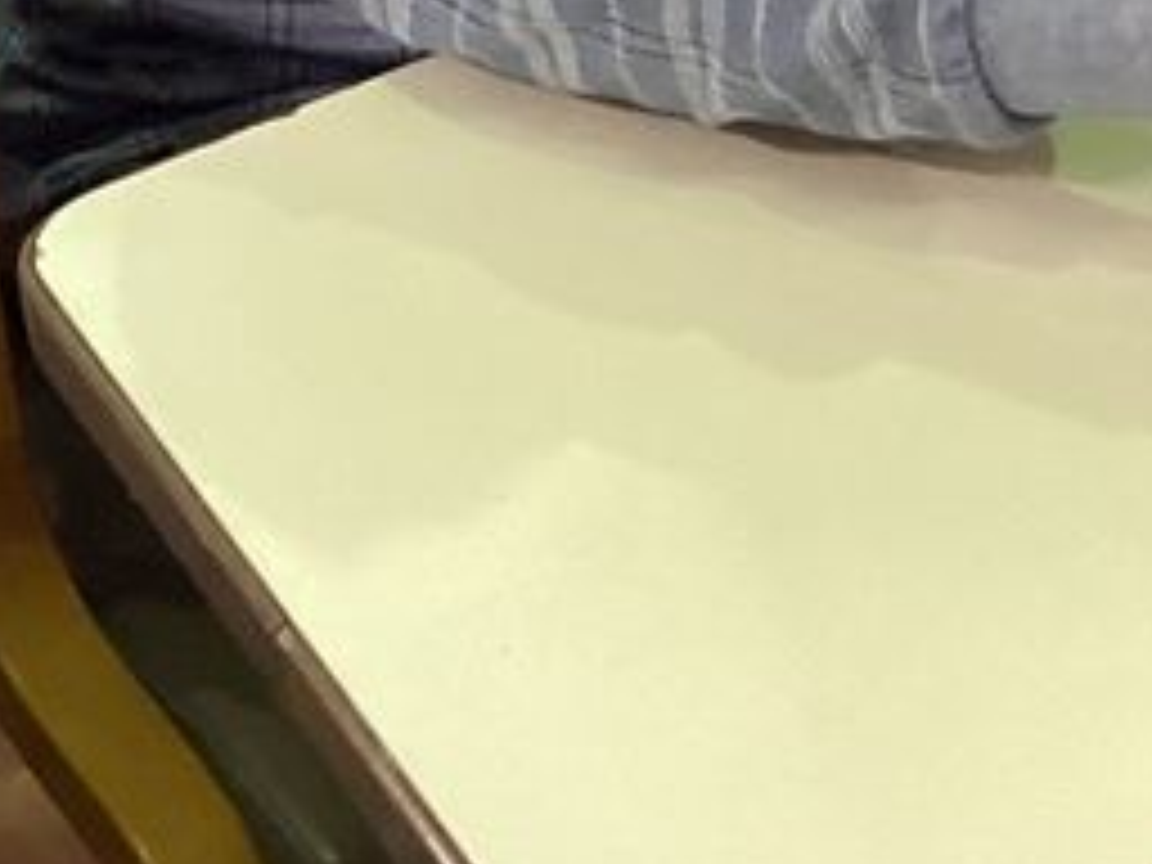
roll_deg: +2.5
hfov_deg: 16.1
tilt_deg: -25.8
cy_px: -590
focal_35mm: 121
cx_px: 1053
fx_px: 4027
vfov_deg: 11.5
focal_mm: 3.3
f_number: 2.4
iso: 250
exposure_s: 1/60
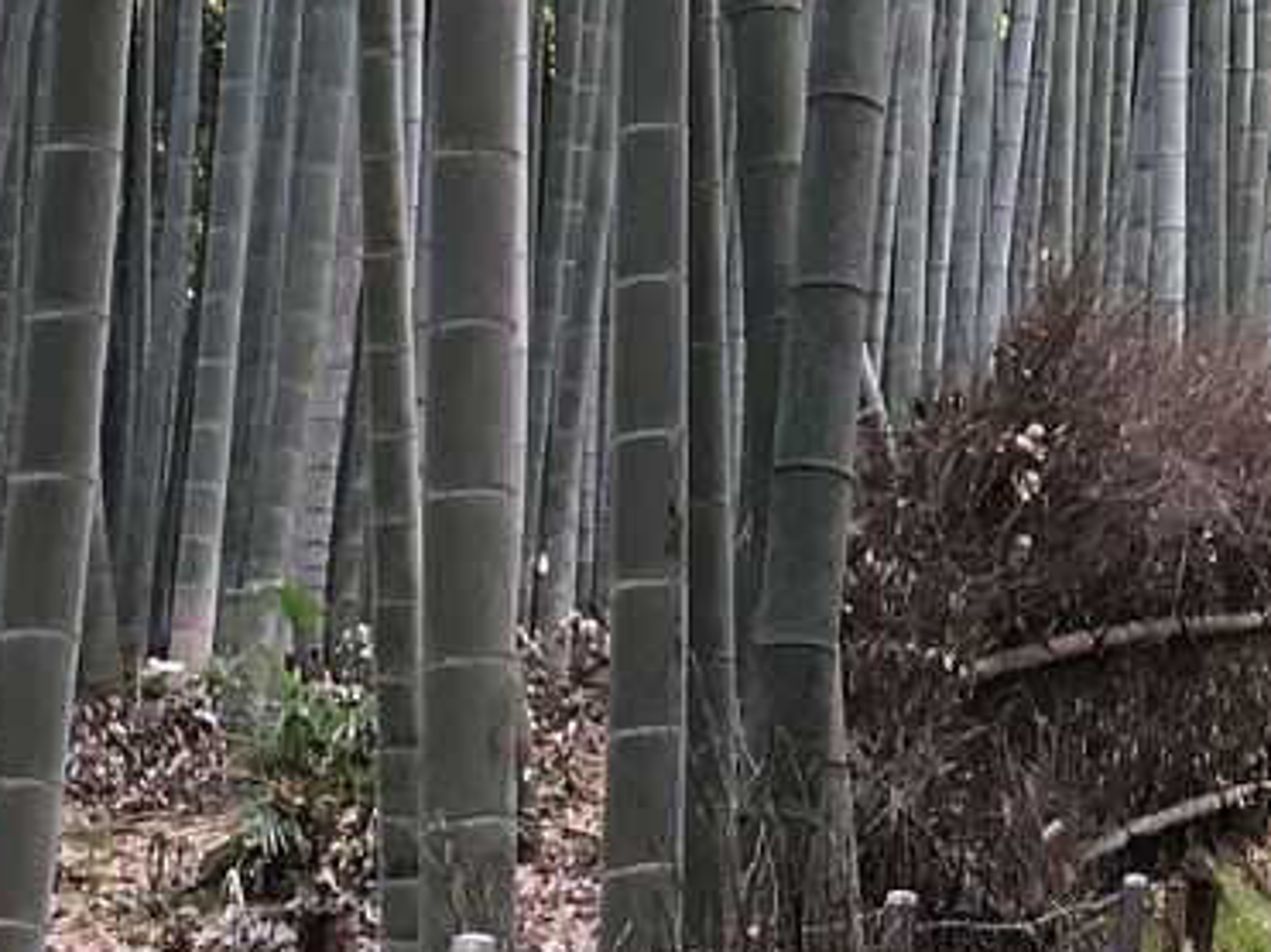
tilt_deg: +19.7
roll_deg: -1.9
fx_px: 4588
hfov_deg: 14.5
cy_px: 96
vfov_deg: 11.8
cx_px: 2035
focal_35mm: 125
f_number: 2.2
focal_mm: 4.15
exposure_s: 1/30
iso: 50
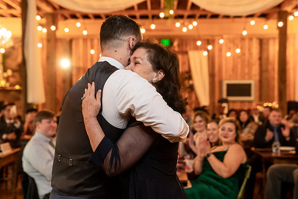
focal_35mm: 72
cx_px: 149
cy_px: 100
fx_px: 596
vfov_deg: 18.9
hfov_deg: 28.1
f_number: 4
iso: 2000
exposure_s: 1/100
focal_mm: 68
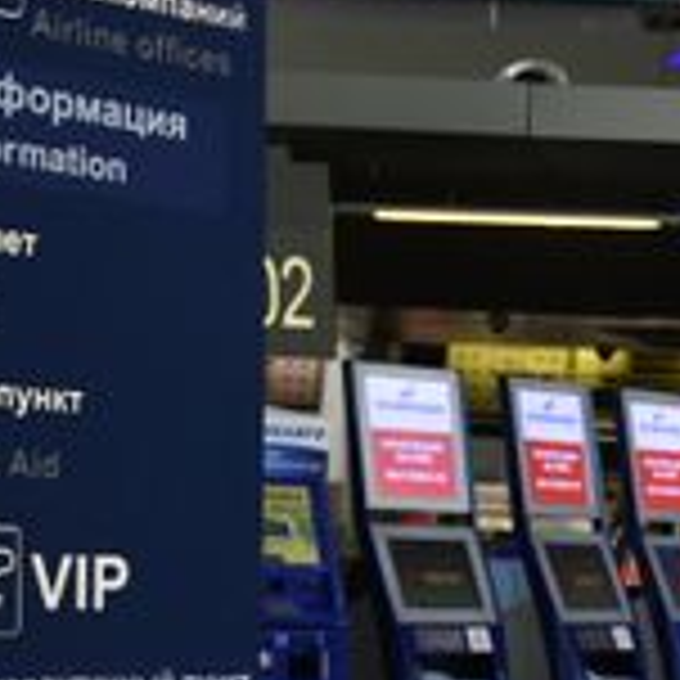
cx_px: 1180
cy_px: 734
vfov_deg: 12.5
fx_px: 3067
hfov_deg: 11.8
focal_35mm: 138
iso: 2000
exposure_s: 1/640
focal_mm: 35
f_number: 4
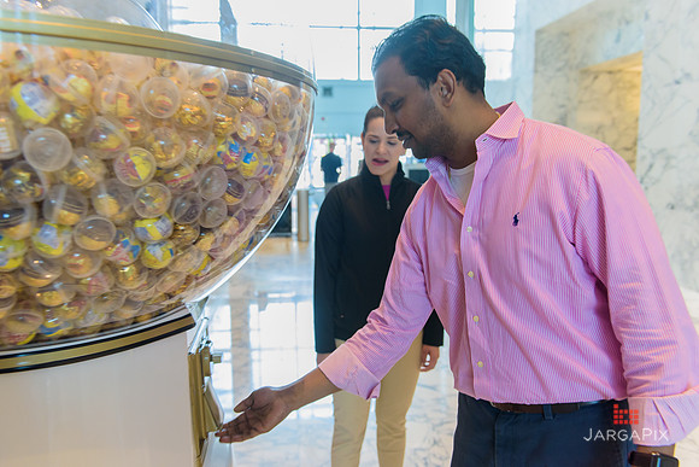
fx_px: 621
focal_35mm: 32
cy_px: 234
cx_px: 350
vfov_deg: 41.1
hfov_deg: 58.7
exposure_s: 1/125
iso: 1600
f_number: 3.2
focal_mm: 32
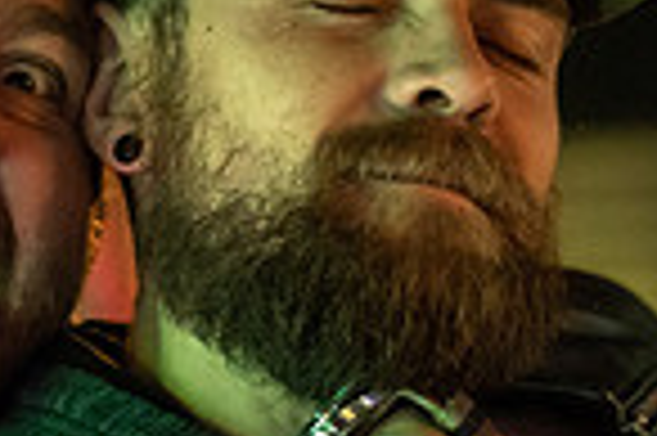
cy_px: 389
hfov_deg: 10.2
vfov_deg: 6.9
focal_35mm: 199
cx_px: -76
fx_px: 3628
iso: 3200
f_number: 1.8
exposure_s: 1/320
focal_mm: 50
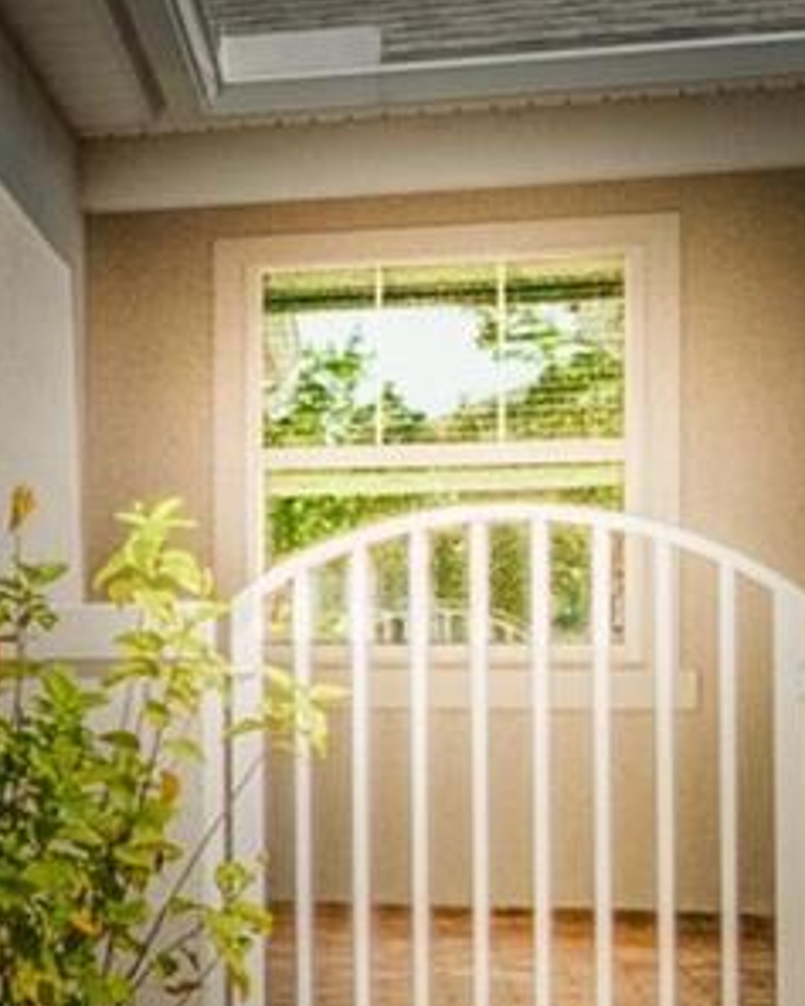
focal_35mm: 108
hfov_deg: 10.6
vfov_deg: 17.8
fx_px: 3215
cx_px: -1522
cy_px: 622
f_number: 9
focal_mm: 8
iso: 200
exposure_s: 1/500
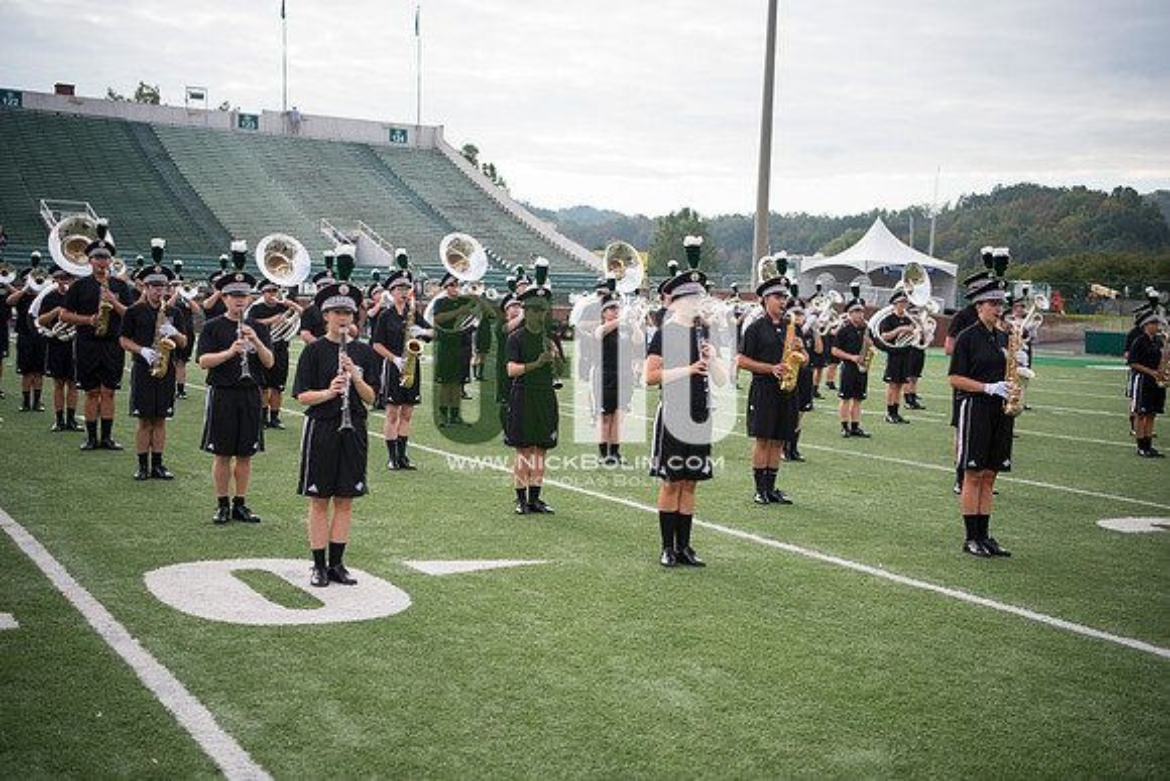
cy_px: 390
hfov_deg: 41.1
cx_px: 585
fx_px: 1560
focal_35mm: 48
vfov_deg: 28.1
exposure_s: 1/2000
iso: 400
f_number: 2.8
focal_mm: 48
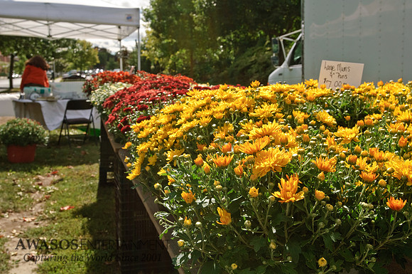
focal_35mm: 42
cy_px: 137
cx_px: 206
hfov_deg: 46.5
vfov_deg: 31.8
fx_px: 480
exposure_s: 1/125
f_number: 16
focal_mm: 28
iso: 100
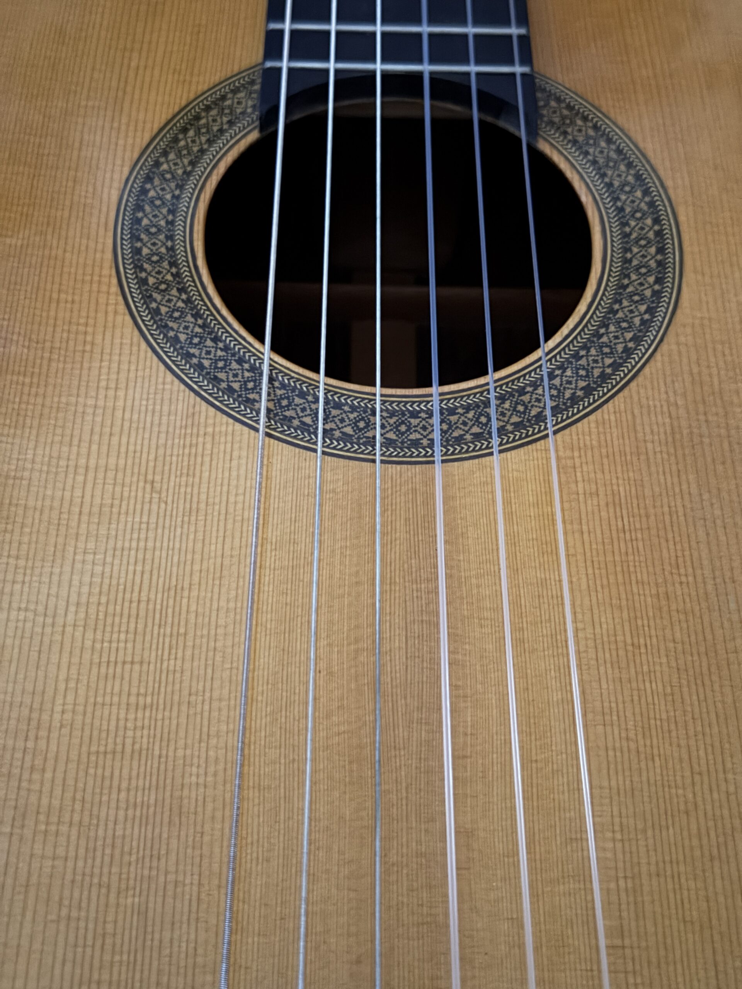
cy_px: 494
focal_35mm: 48
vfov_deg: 39.7
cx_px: 371
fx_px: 1372
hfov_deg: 30.3
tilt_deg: -60.1
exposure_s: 1/5
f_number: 1.78
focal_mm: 6.76
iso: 800
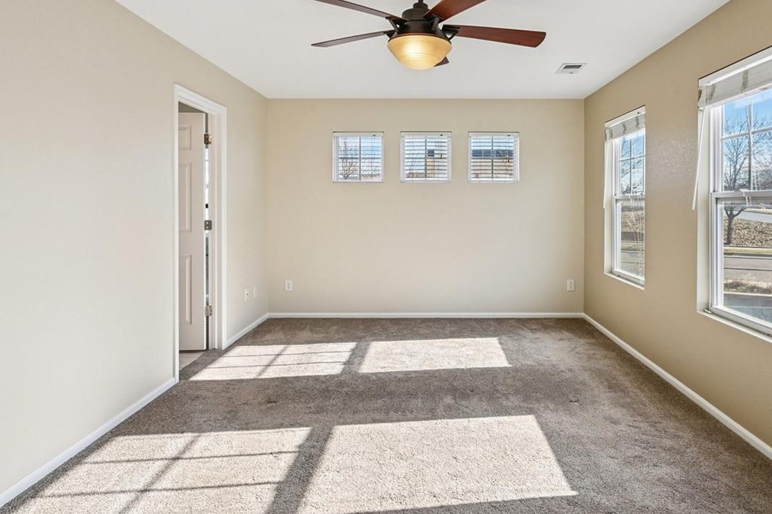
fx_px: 466
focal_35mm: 22
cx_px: 423
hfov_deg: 79.0
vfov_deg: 57.4
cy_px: 212
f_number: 10
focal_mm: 14.5
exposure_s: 1/200
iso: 400
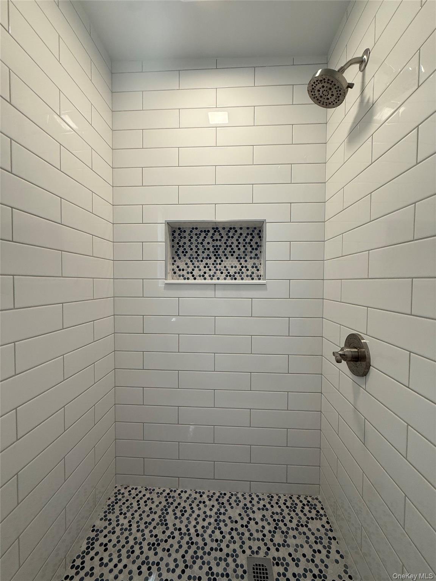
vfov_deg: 102.1
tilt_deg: -1.4
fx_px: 235
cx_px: 218
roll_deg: -0.8
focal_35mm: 14
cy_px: 290
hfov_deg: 85.7
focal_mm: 2.22
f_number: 2.2
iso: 160
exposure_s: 1/120
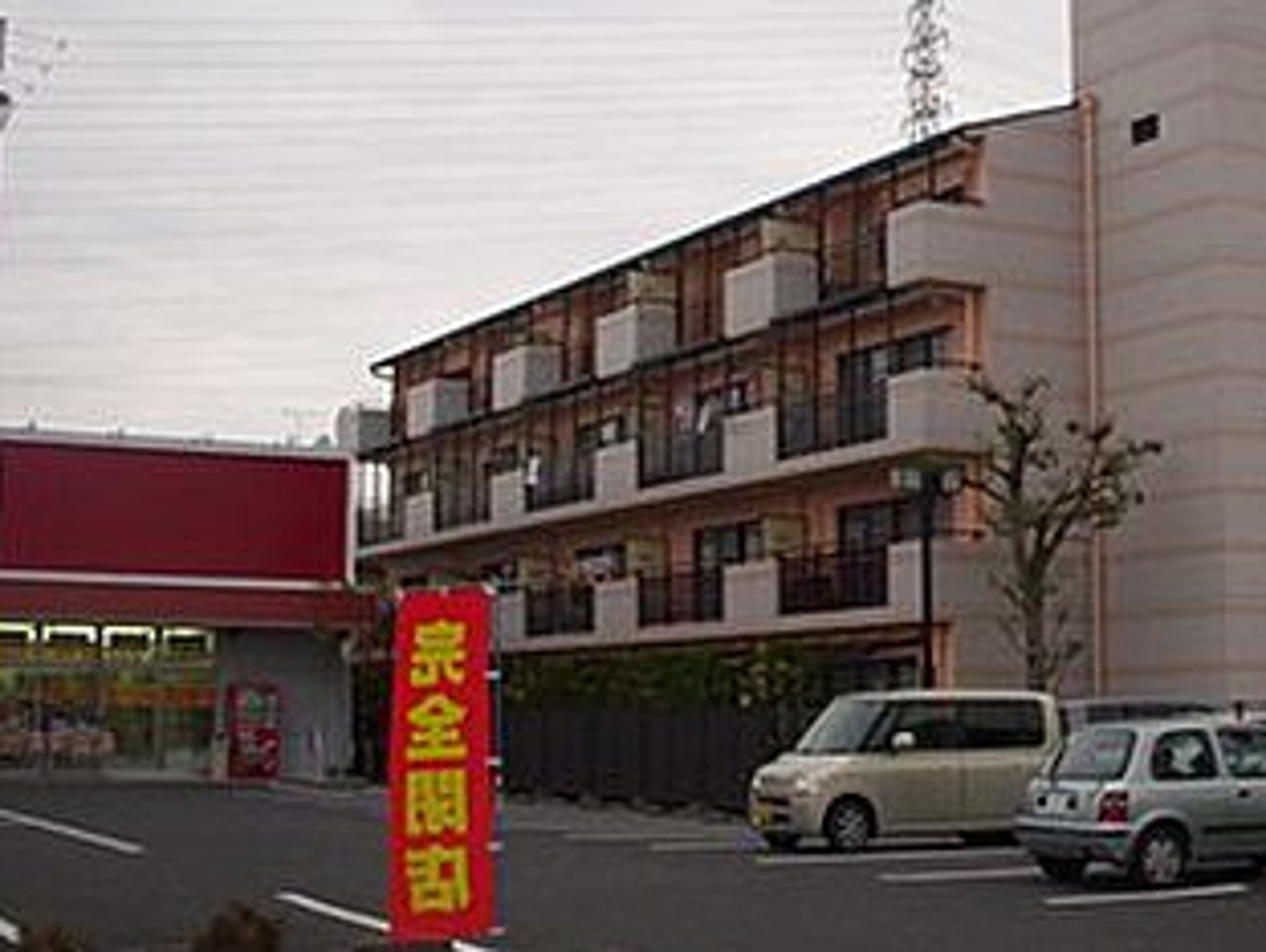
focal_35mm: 62
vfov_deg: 23.7
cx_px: 1022
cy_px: 401
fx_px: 2270
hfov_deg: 30.4
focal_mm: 6.3
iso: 100
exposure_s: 1/320
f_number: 3.3
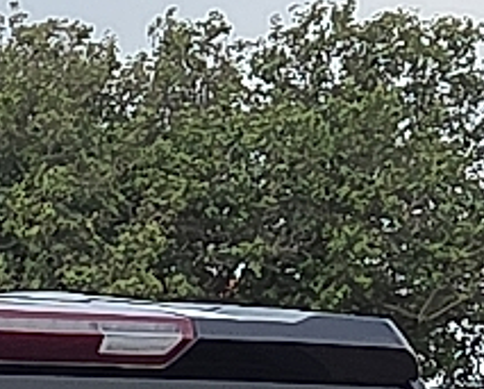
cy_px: 1115
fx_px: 3887
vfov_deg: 5.4
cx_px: 102
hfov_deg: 7.1
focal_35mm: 271
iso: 76
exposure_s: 1/2000
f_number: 1.8
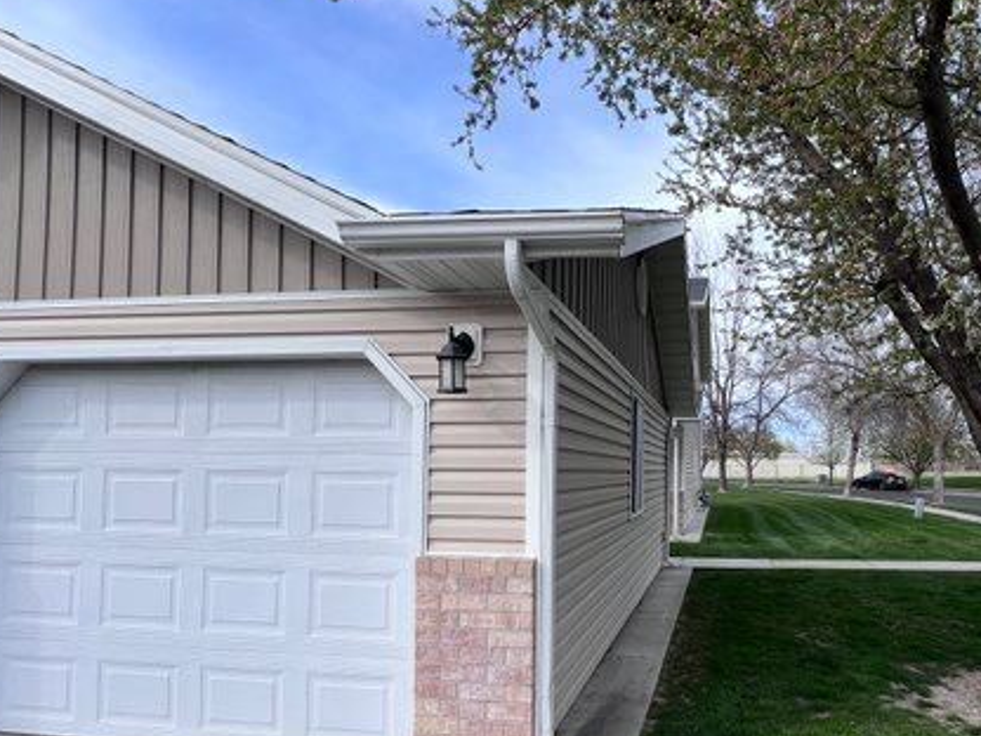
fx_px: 567
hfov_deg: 79.4
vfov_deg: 65.1
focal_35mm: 20
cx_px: 644
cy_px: 455
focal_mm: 1.57
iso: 32
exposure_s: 1/834
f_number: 1.8
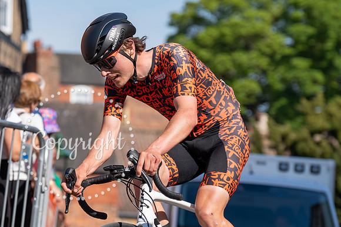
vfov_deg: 8.5
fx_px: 1527
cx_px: 101
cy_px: 94
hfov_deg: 12.7
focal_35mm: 161
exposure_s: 1/1000
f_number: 3.5
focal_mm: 104
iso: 100
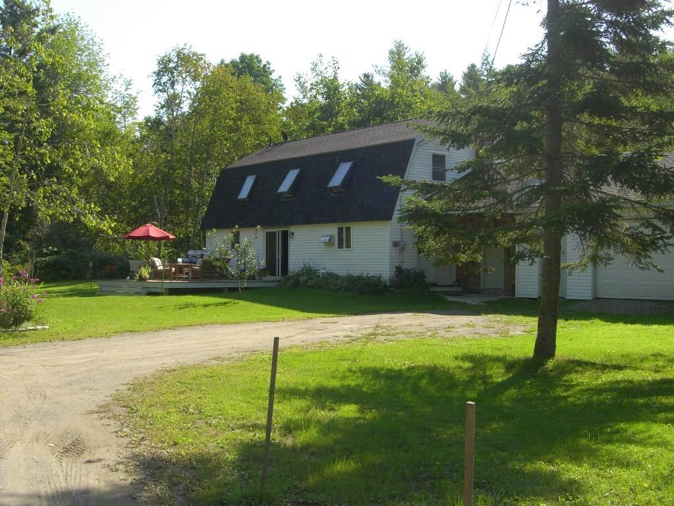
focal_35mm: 41
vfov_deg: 35.1
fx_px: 798
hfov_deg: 45.8
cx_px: 337
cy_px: 253
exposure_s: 1/304
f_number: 4.9
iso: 79
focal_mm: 8.5
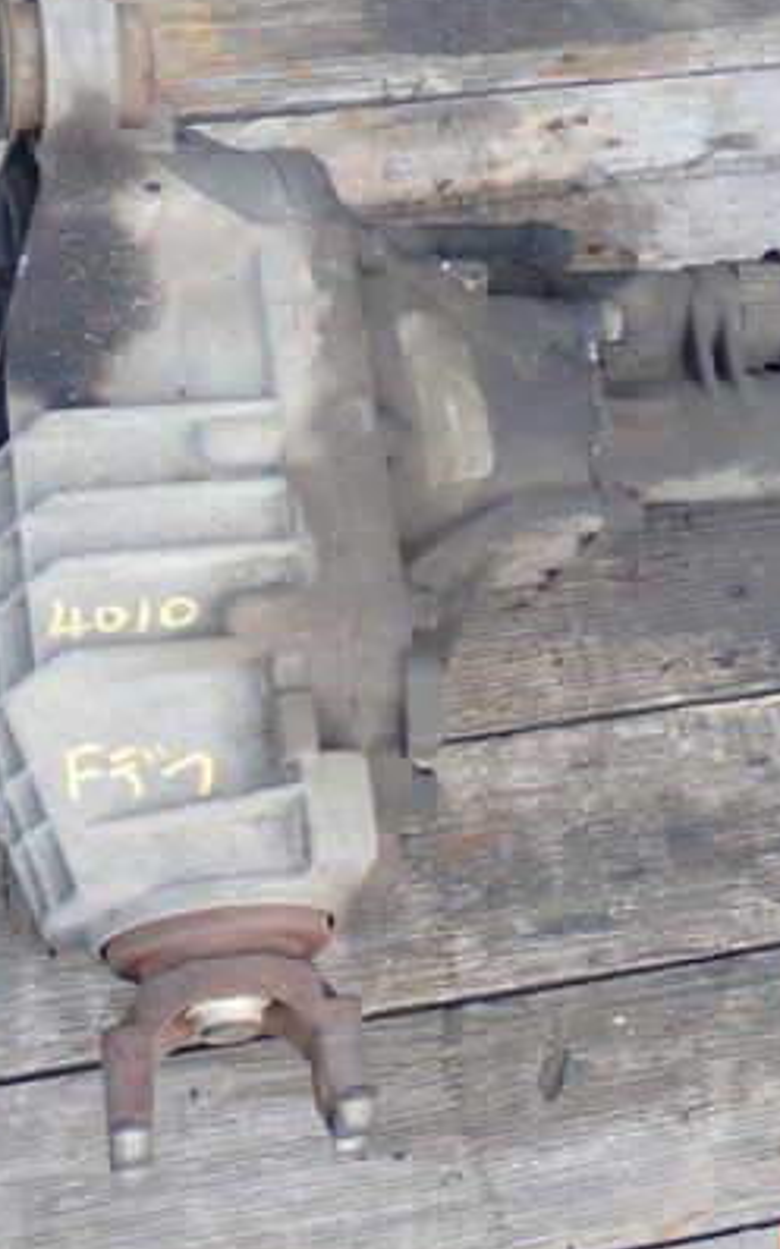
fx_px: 2722
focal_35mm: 80
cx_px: 550
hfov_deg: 16.3
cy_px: 585
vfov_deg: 25.8
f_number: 3.2
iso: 200
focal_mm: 9.01
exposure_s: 1/100
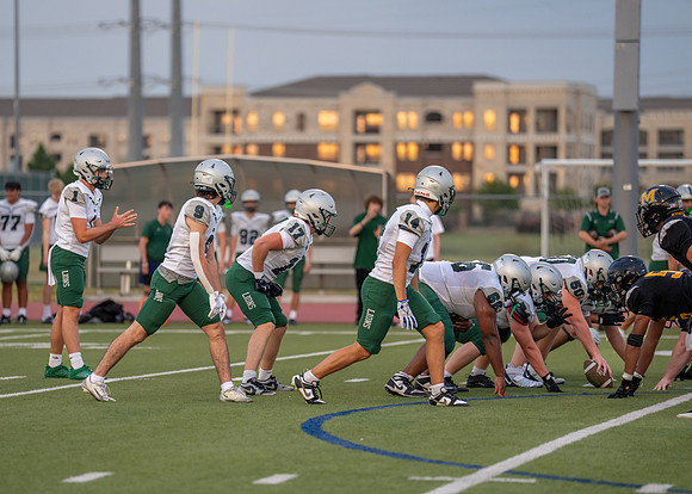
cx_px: 291
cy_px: 267
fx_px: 4466
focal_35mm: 227
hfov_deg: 8.9
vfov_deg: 6.3
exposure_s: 1/2000
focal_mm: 200
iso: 1250
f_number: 2.8
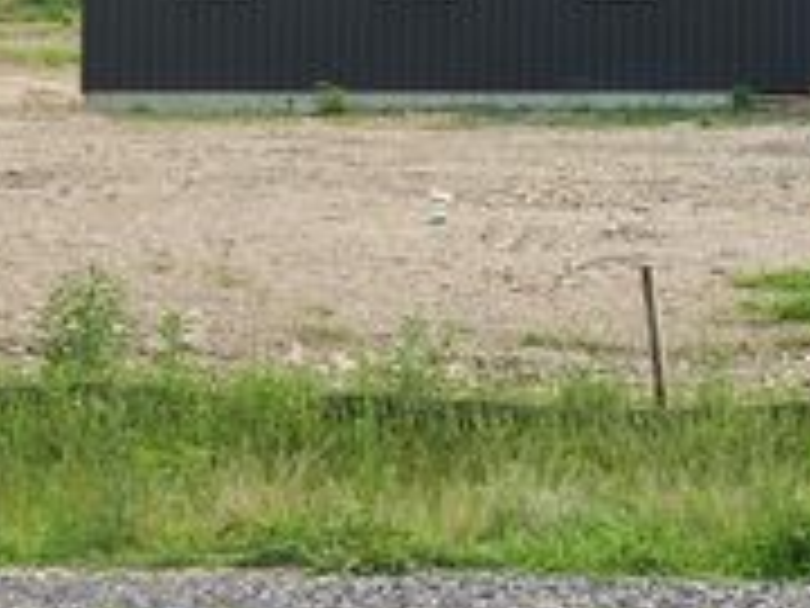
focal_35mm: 96
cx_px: 1066
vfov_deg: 15.0
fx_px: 2246
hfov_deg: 18.9
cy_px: -56
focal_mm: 13.76
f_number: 5.6
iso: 125
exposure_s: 1/320
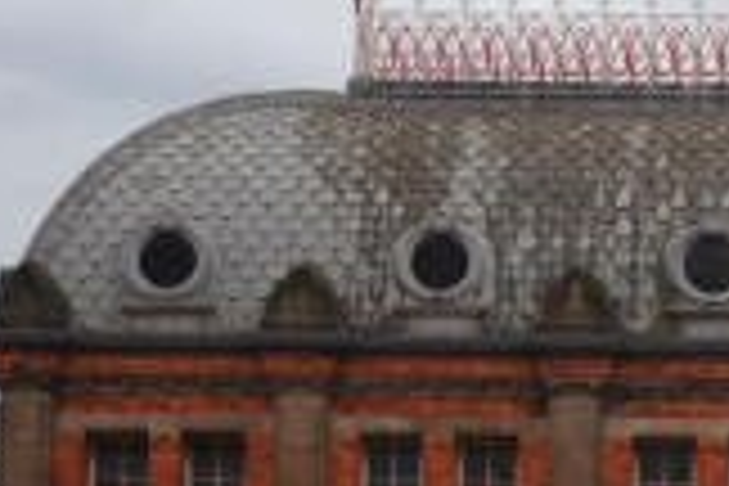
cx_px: 832
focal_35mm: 145
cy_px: 560
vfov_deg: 9.3
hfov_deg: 13.8
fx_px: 2946
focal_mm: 33
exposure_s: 1/400
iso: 500
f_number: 11
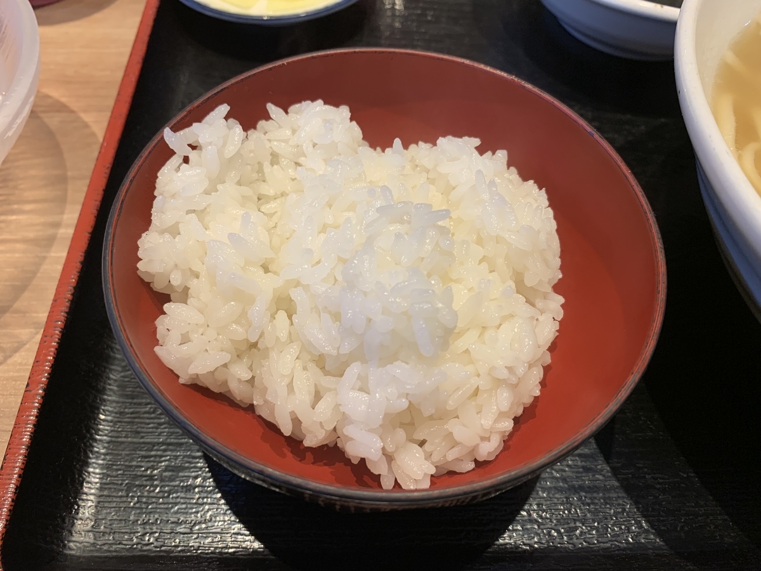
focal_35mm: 26
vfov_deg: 53.1
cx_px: 380
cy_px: 286
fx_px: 572
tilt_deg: -57.7
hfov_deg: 67.3
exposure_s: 1/60
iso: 80
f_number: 1.8
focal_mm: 4.25
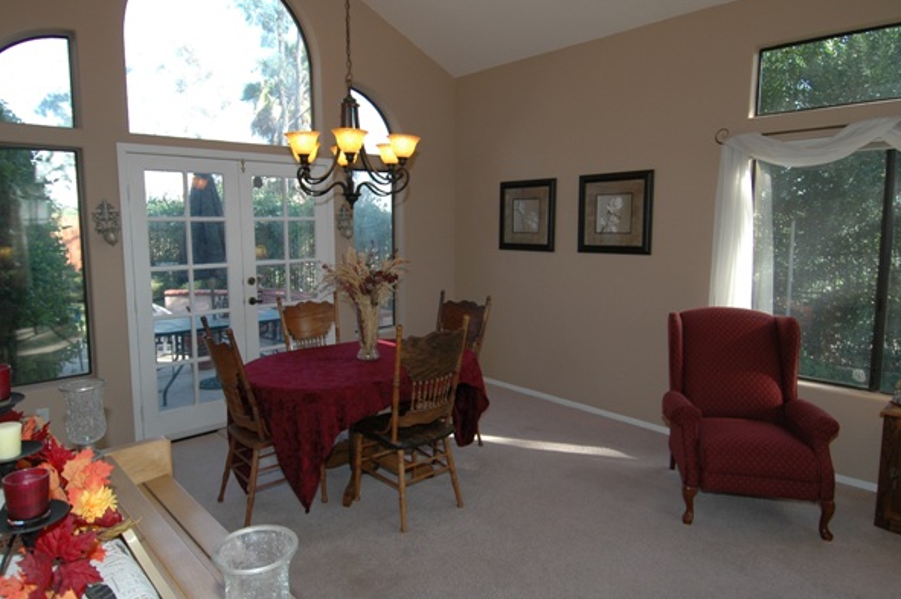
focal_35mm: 22
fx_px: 550
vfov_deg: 57.1
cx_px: 418
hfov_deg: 78.5
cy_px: 282
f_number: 4.5
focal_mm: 12
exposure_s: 1/80
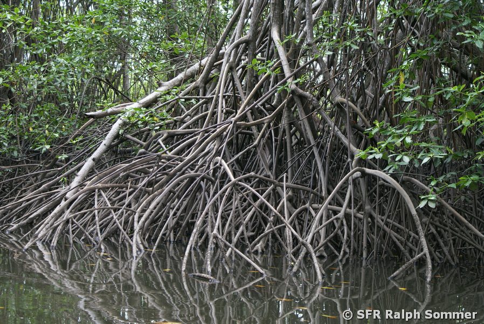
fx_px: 1009
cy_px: 162
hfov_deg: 27.0
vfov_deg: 18.2
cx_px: 242
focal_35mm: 75
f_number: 5.6
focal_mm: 50
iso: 250
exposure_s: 1/100
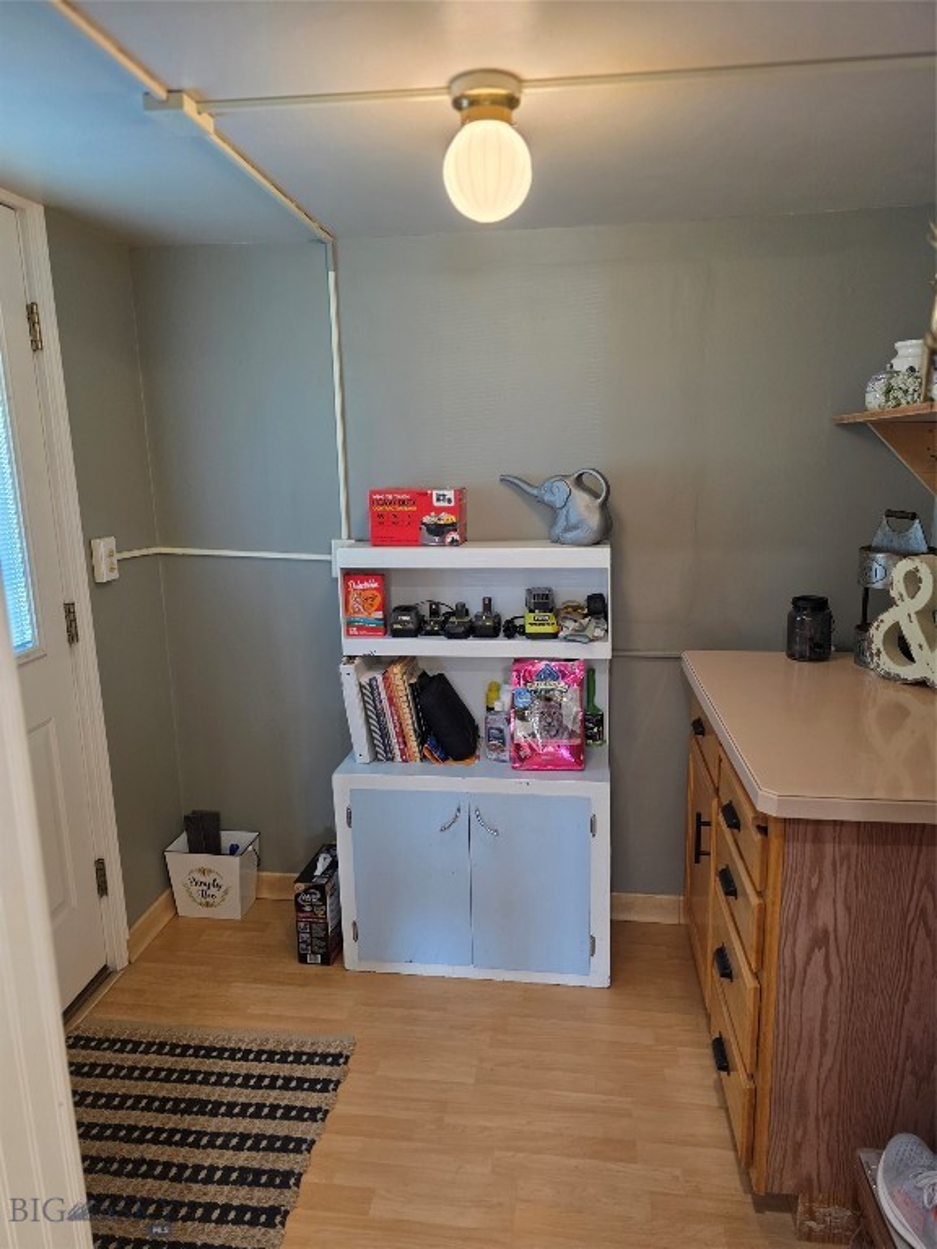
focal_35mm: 23
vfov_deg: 73.9
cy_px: 624
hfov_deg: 58.9
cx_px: 468
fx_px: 830
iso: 320
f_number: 1.7
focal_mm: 6.3
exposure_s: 1/120
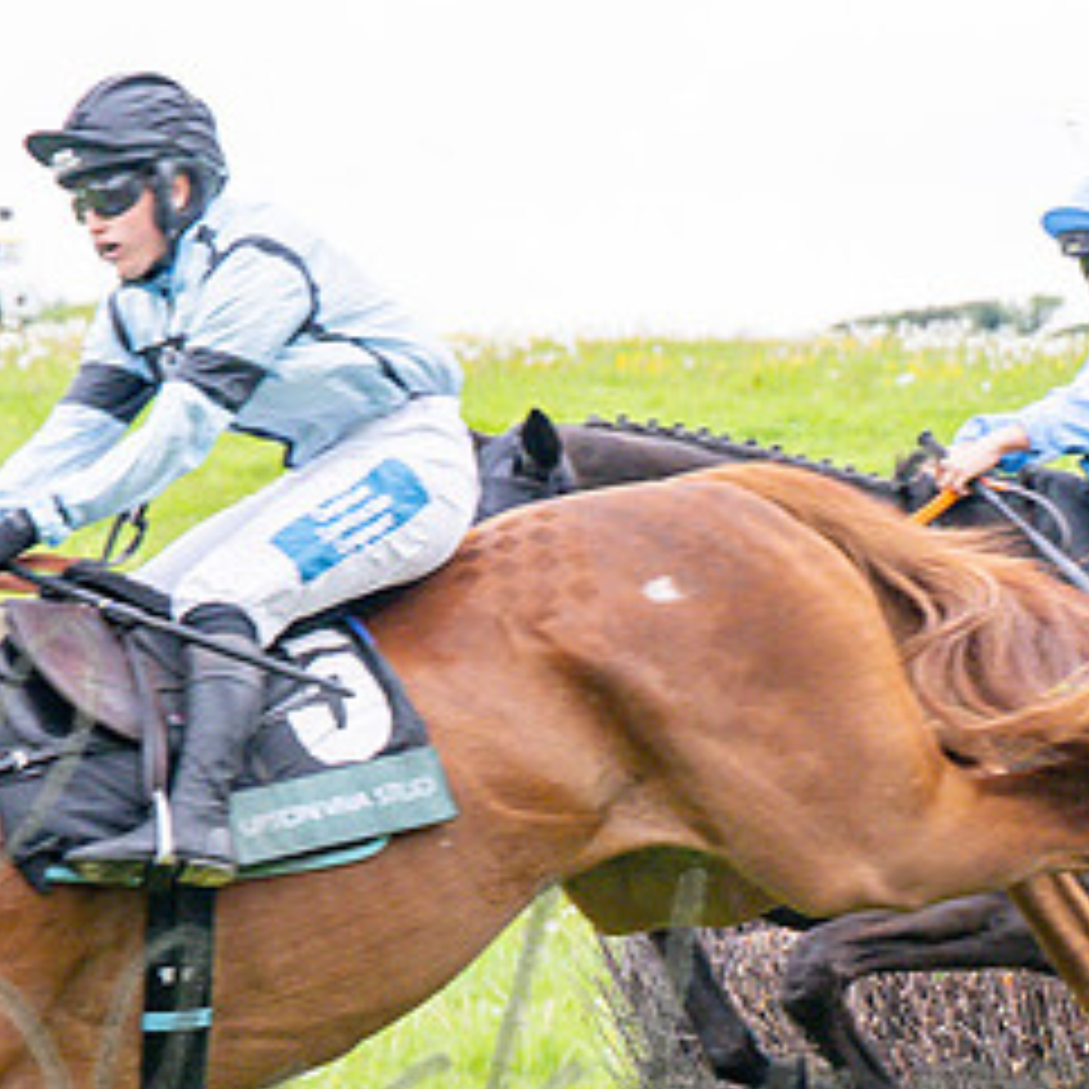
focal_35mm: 343
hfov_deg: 5.1
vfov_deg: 5.1
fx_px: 12208
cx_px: 335
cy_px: 1000
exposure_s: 1/1250
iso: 400
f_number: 4
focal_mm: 70
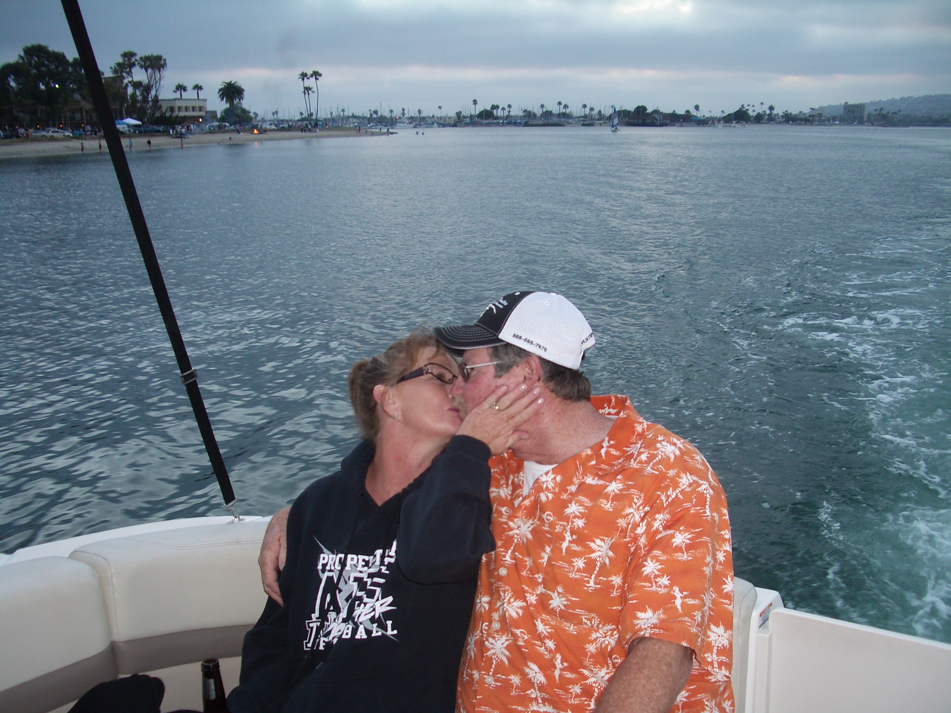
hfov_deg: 52.6
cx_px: 476
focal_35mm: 35
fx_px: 962
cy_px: 356
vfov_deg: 40.7
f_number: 2.6
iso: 100
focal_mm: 5.8
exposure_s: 1/60
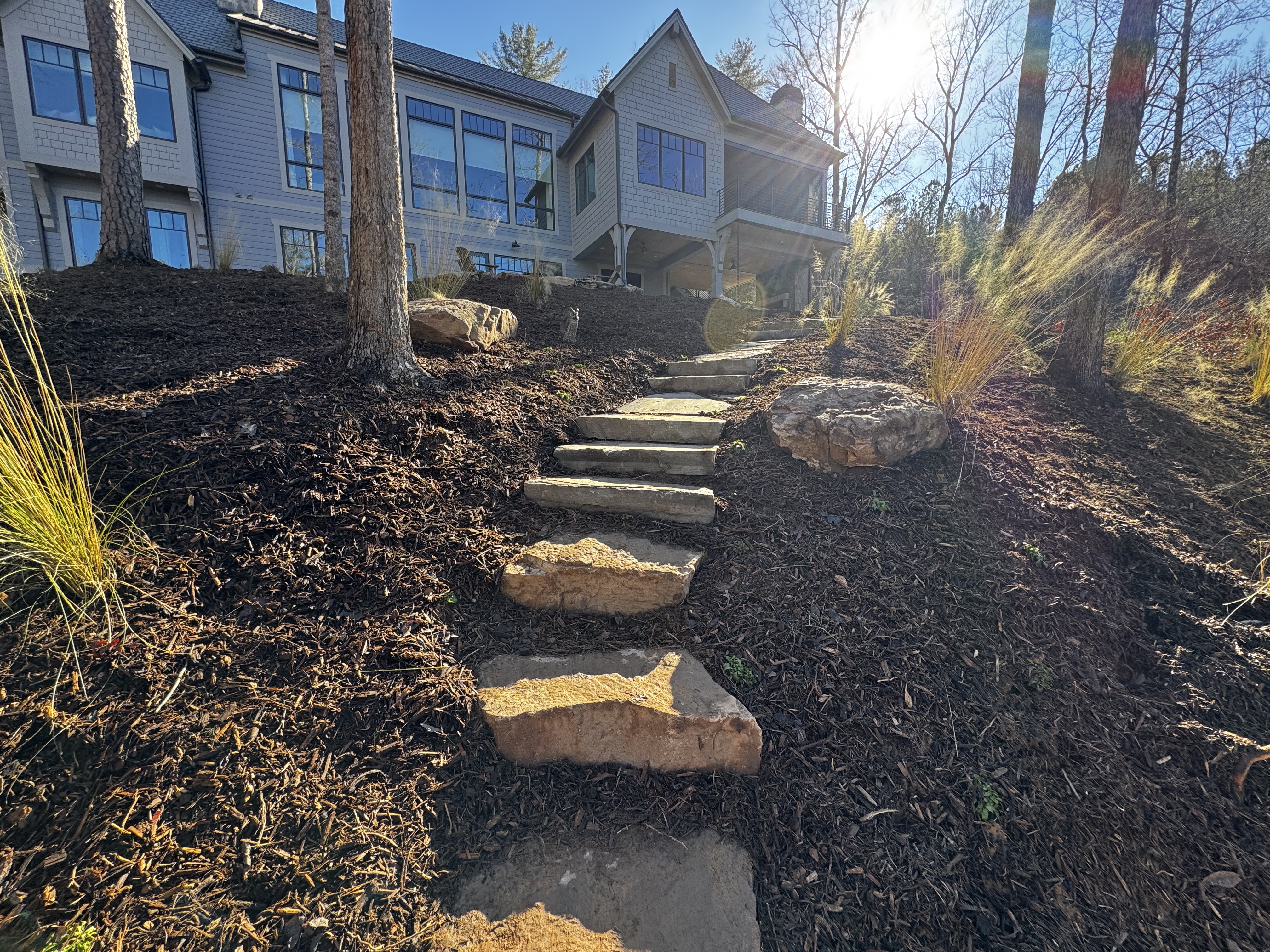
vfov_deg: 85.7
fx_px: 514
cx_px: 635
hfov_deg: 102.1
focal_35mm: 14
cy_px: 476
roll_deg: +1.1
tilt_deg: -5.9
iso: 40
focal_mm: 2.22
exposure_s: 1/153
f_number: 2.2
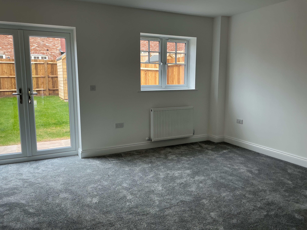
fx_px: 257
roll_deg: +0.5
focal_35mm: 29
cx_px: 154
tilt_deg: -9.3
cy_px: 115
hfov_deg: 61.7
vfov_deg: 48.2
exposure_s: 1/120
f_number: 1.8
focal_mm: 3
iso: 25
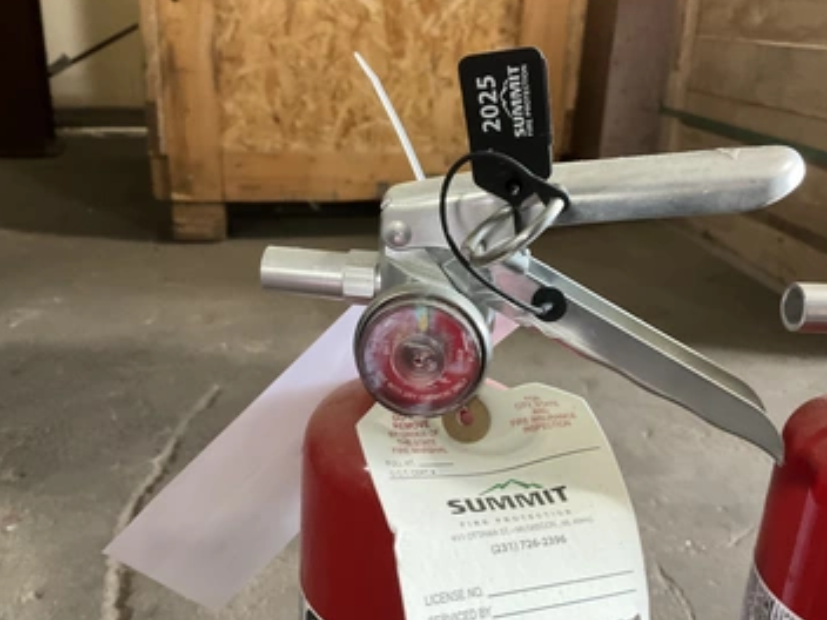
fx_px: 788
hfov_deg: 55.3
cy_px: 301
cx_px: 449
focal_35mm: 33
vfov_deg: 42.9
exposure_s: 1/40
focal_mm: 3
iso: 200
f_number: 1.8
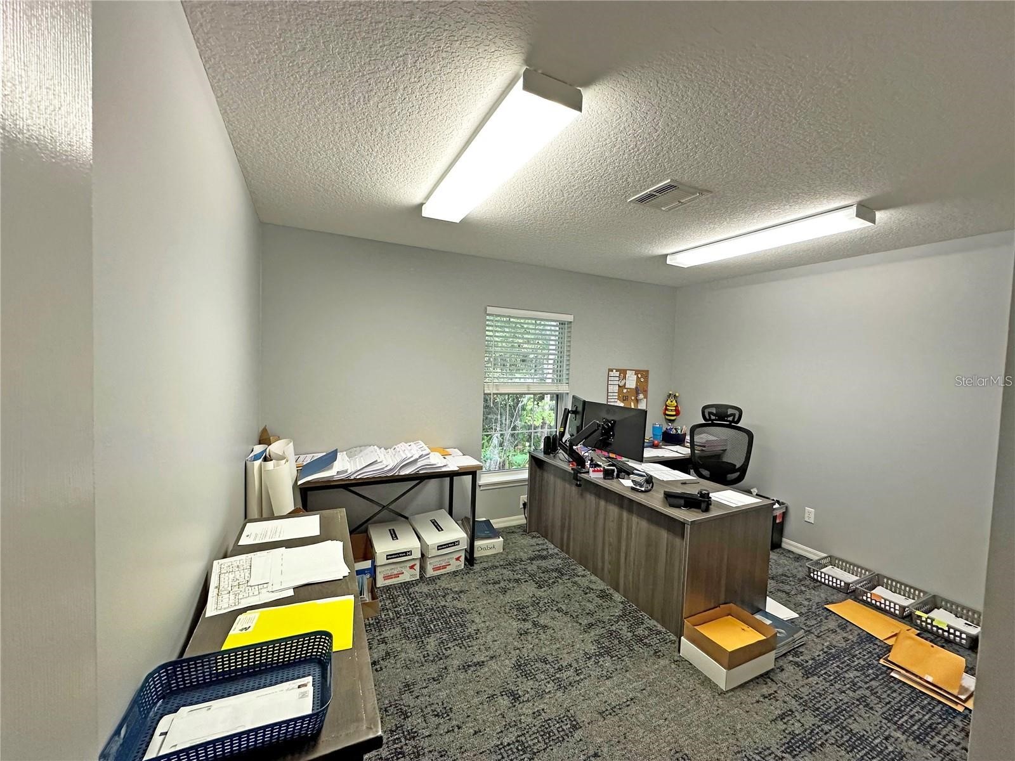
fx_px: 411
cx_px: 508
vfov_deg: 85.7
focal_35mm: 14
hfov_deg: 102.1
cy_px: 380
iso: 250
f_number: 2.2
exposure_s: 1/120
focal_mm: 2.22
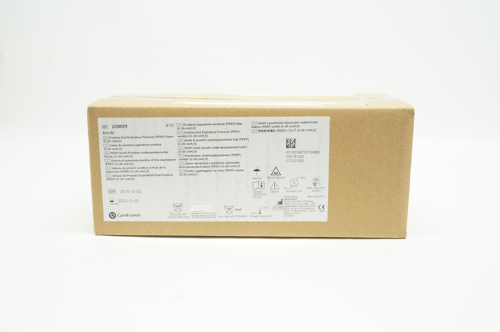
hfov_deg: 49.6
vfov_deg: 34.1
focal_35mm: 39
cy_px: 166
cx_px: 250
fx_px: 541
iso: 400
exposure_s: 1/15
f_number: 9
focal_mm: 26
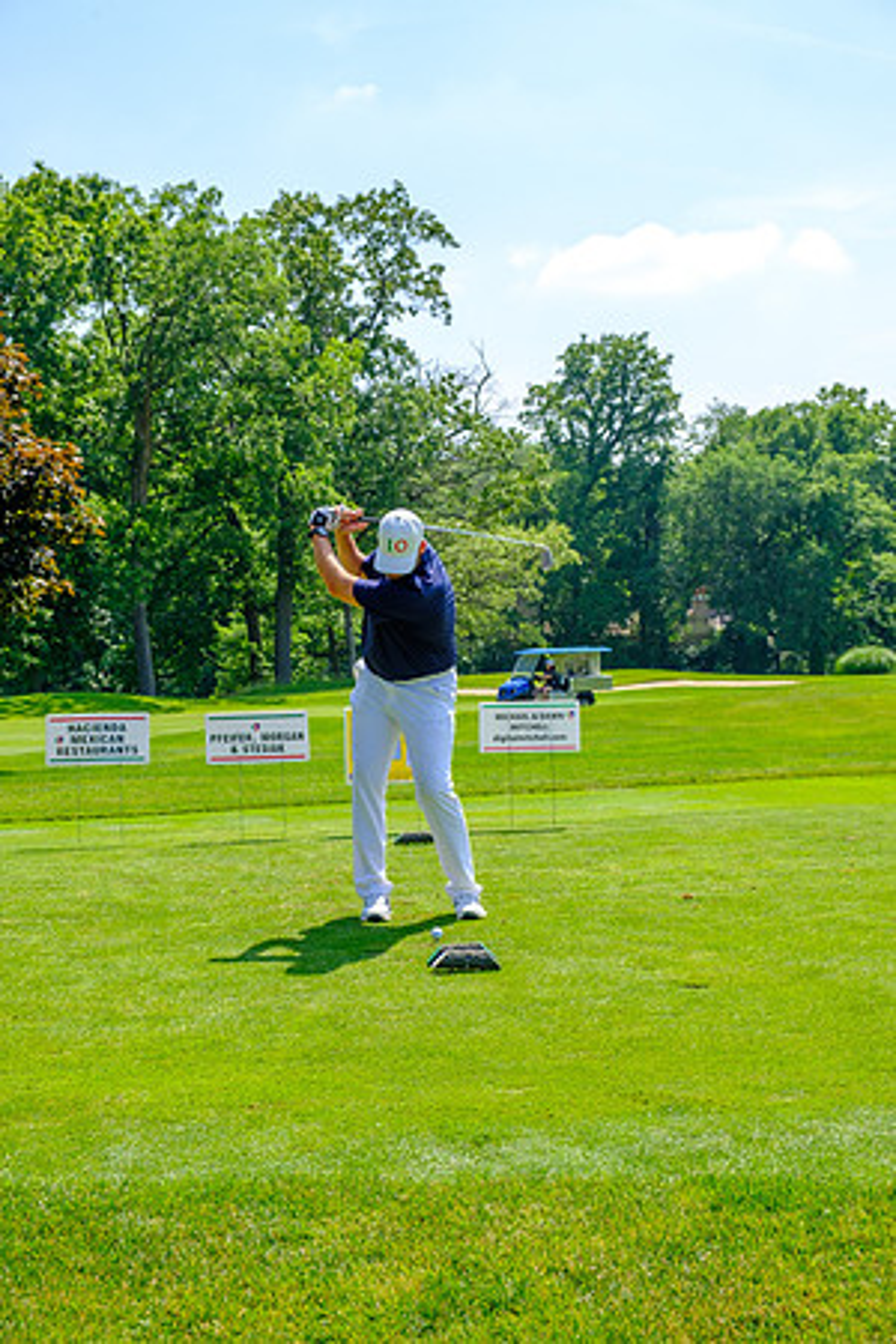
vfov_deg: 36.9
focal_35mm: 54
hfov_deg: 25.1
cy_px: 672
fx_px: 2016
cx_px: 448
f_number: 5.6
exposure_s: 1/320
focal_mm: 35.8
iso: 200
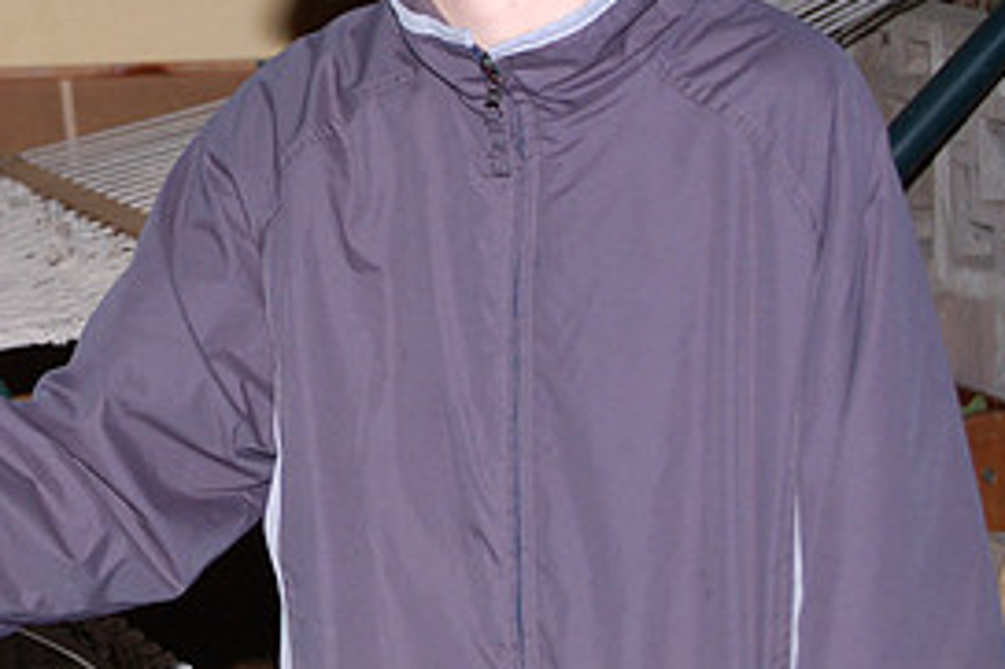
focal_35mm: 176
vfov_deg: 7.8
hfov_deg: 11.5
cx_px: -55
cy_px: 55
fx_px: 4912
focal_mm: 55
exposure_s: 1/60
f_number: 5.6
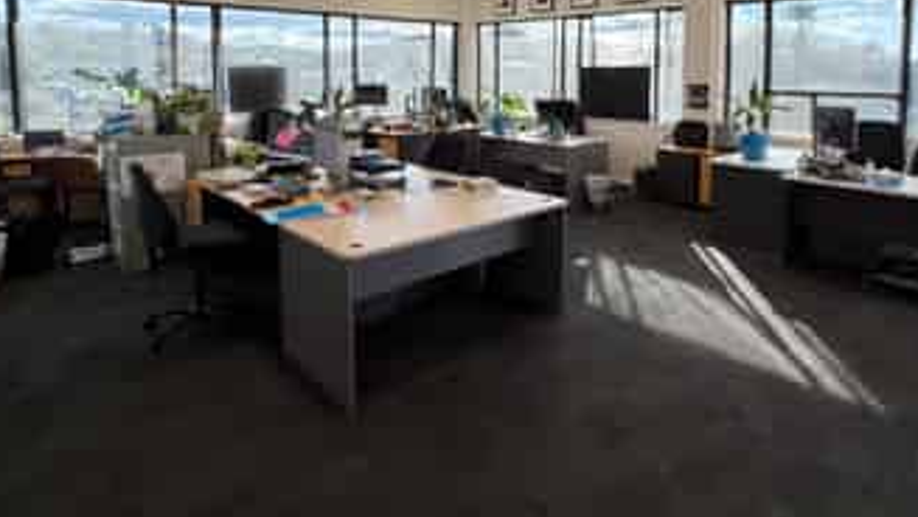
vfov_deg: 47.2
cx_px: 521
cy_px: 114
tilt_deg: -4.6
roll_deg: -0.3
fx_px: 560
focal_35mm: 23
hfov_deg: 78.3
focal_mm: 2.22
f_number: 2.2
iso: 200
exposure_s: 1/100
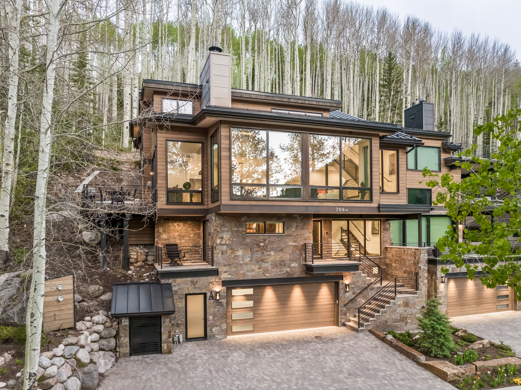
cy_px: 195
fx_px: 361
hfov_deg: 71.6
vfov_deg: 56.8
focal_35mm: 24
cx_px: 260
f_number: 3.5
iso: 400
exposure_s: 1/15
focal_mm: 12.29
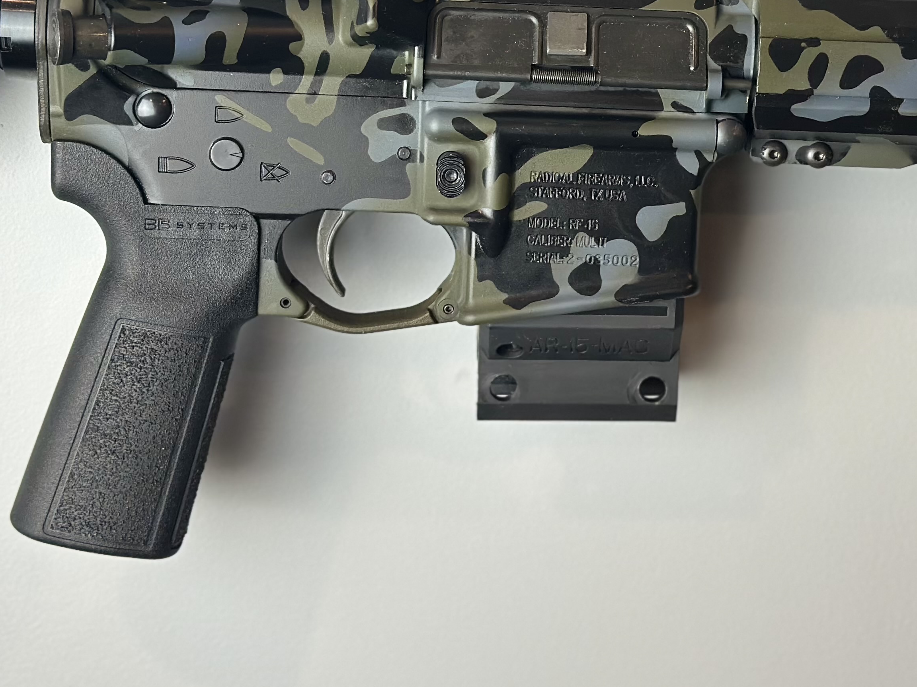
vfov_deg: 17.4
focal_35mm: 84
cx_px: 565
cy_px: 142
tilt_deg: -10.1
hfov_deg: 23.2
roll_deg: -0.9
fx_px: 2225
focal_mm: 6.86
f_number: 1.78
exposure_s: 1/60
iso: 160
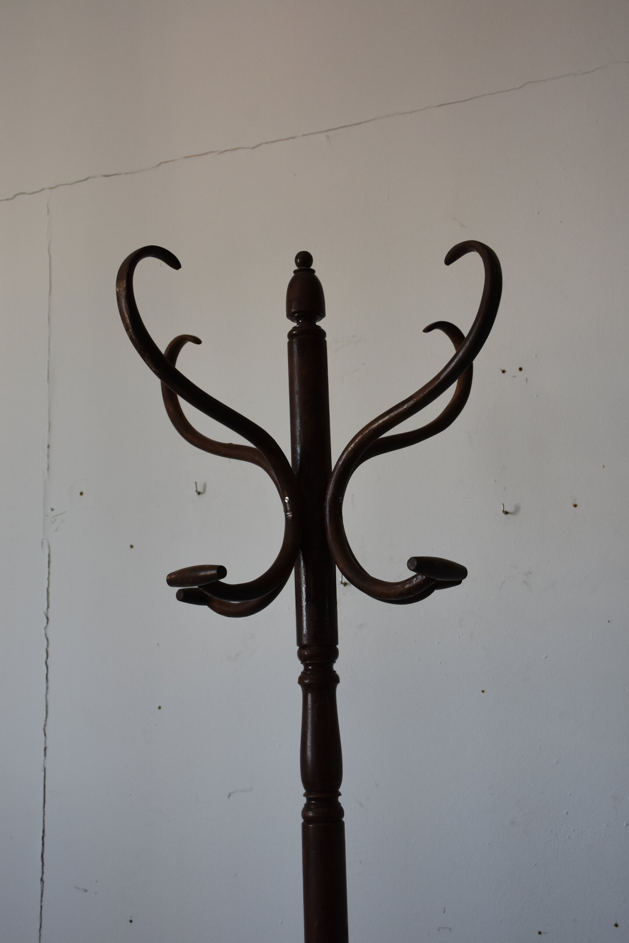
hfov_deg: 29.9
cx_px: 314
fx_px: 1179
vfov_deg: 43.6
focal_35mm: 45
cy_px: 472
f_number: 5.6
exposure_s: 1/125
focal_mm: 30
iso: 800
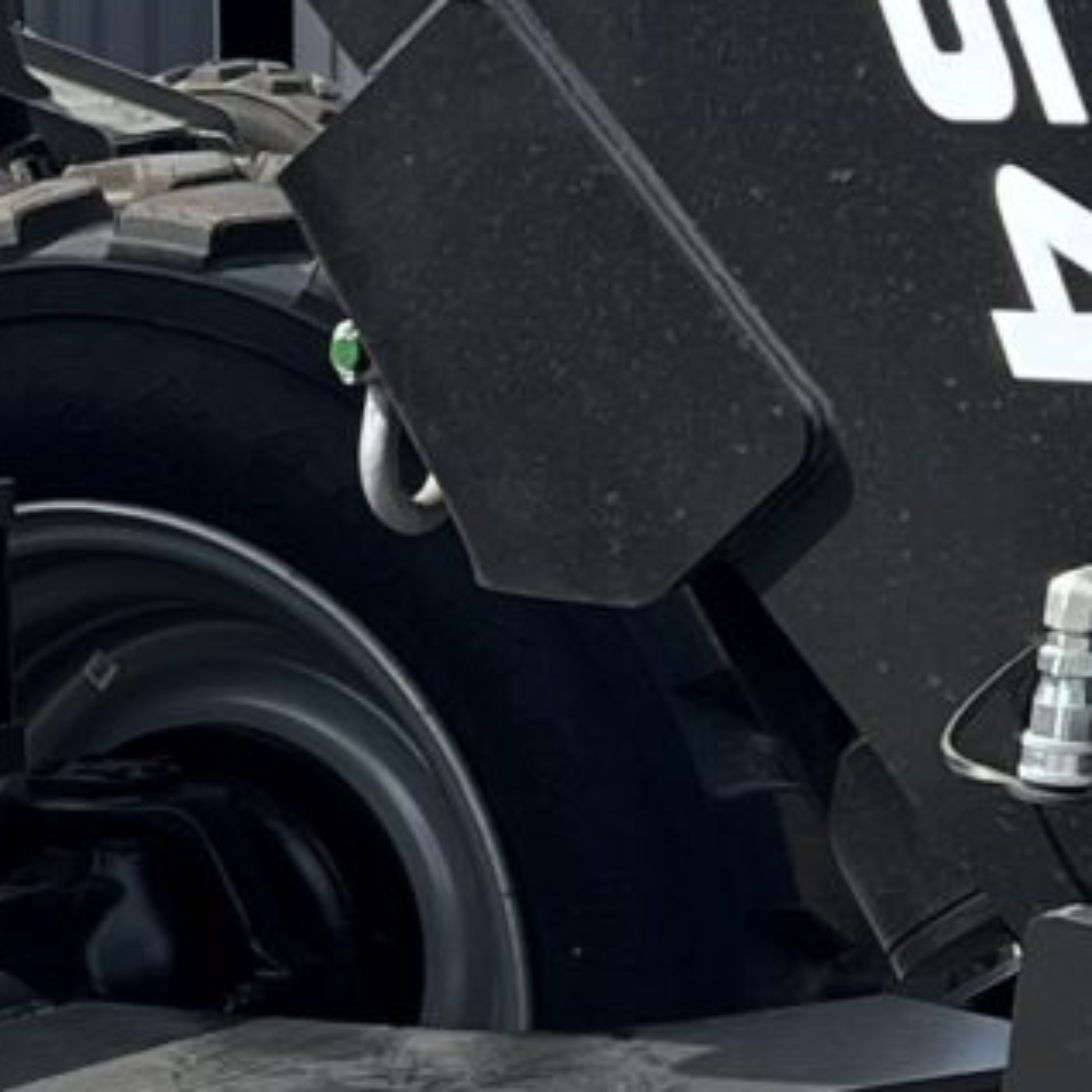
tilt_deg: -9.0
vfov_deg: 9.4
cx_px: -601
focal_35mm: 185
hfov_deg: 9.2
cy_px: 948
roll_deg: +1.7
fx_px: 6603
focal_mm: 5.7
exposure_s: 1/3077
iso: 50
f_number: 1.5
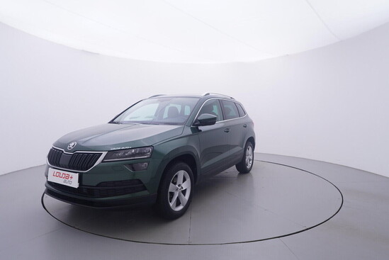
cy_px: 130
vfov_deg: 56.2
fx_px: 243
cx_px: 194
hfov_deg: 77.3
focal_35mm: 22
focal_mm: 15
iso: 200
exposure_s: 1/80
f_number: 5
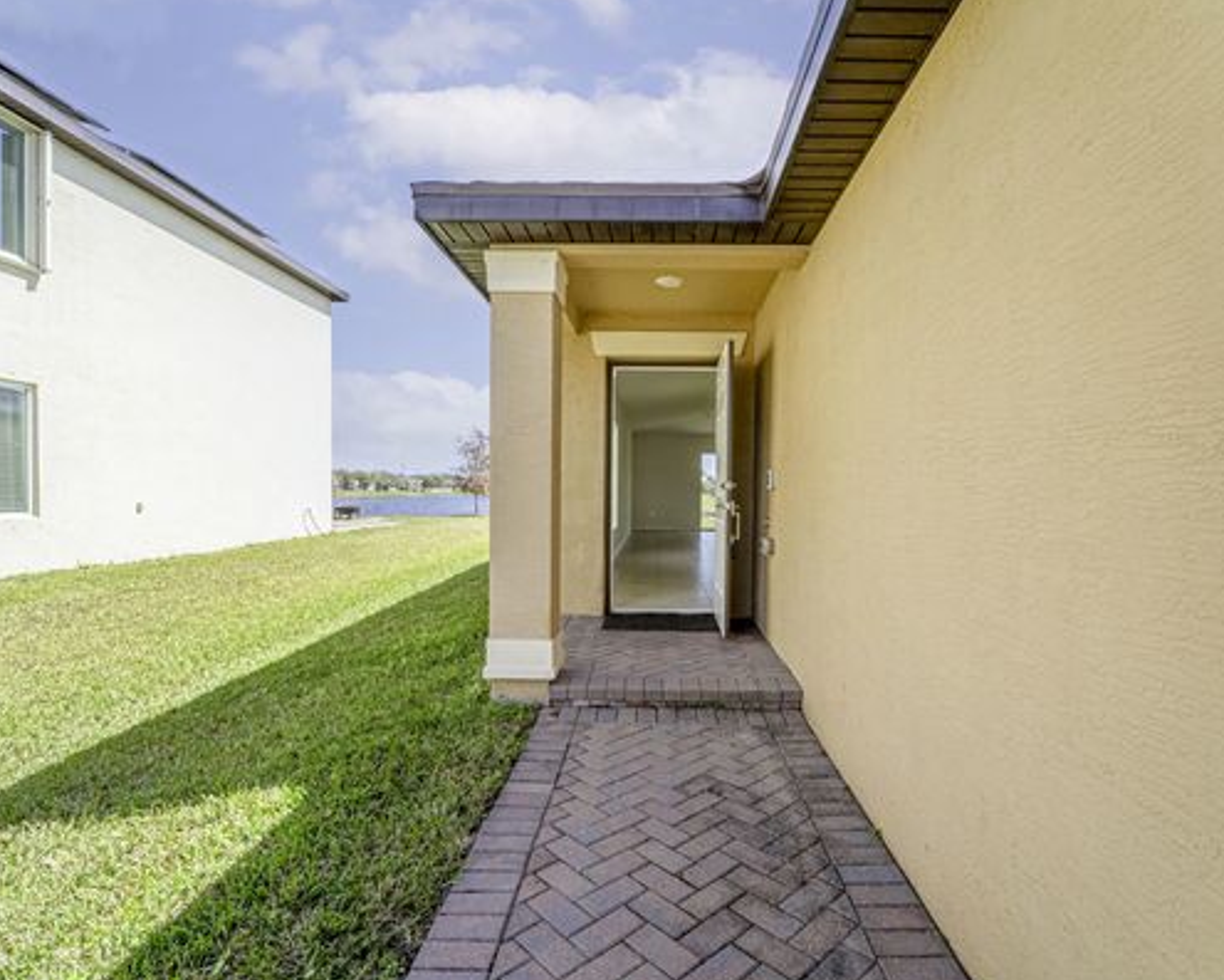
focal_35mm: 17
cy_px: 514
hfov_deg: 89.5
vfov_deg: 76.9
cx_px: 648
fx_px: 616
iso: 400
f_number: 22
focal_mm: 14
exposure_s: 1/2000
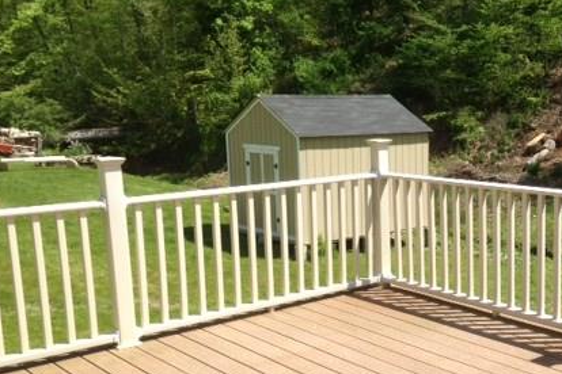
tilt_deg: -10.9
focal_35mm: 53
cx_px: 425
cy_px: 249
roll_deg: +1.6
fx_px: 827
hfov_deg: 36.6
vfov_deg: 25.4
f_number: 2.4
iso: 50
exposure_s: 1/1022
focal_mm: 4.12
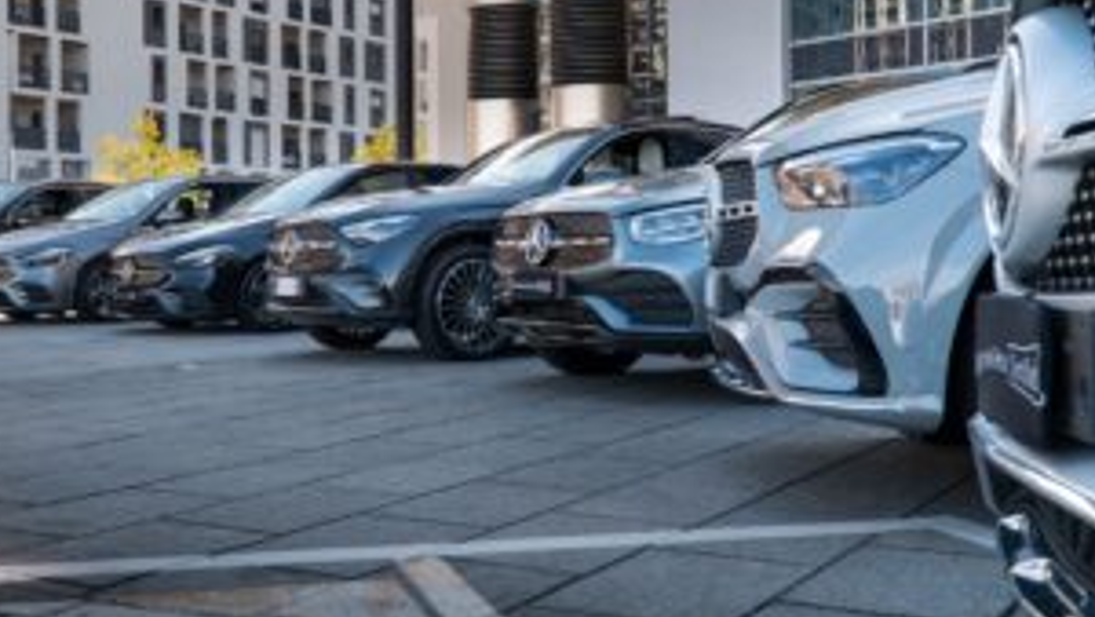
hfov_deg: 45.1
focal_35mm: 45
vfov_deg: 26.4
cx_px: 420
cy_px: 190
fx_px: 1307
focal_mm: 22
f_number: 7.1
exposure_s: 1/100
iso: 100
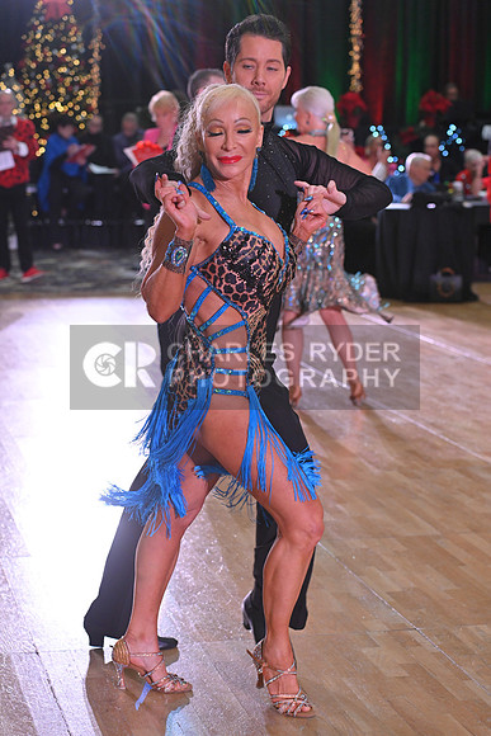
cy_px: 368
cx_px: 246
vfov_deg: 23.9
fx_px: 1738
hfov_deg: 16.1
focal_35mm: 85
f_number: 5
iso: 2000
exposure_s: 1/320
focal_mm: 85
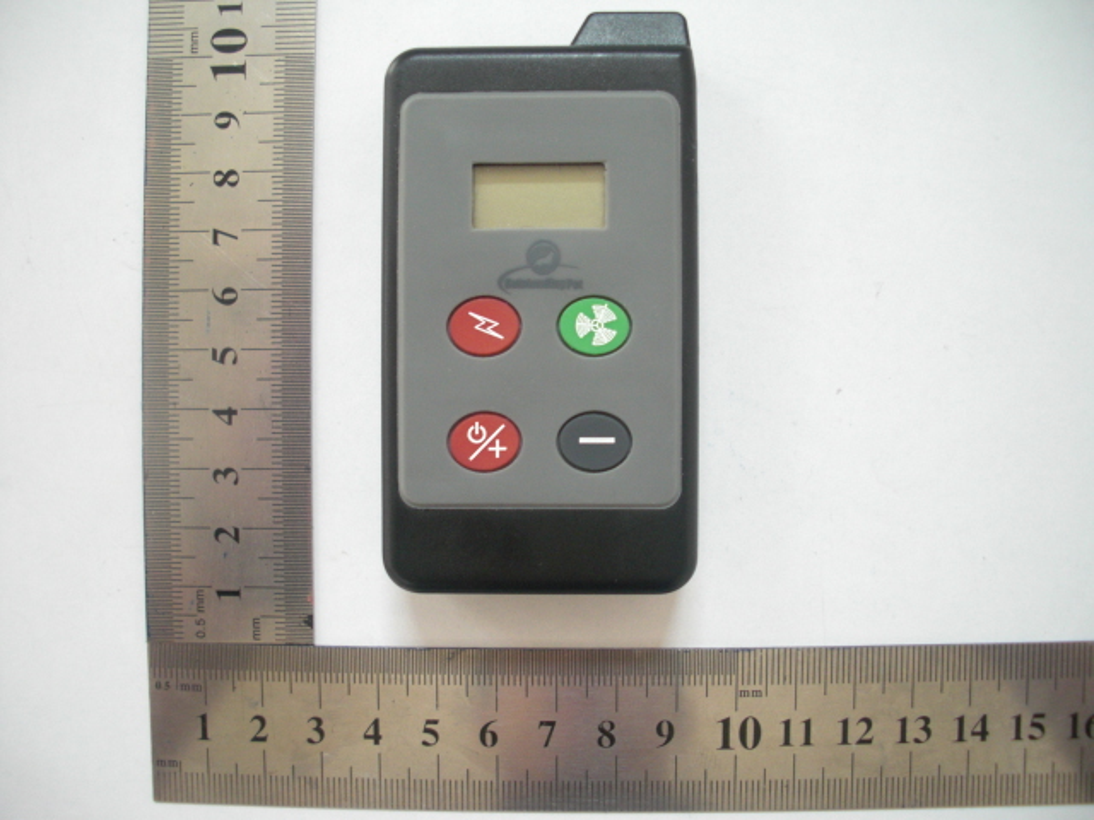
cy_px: 410
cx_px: 547
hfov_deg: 51.4
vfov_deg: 39.7
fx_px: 1138
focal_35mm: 36
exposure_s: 1/40
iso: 200
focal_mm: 6.3
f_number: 2.8
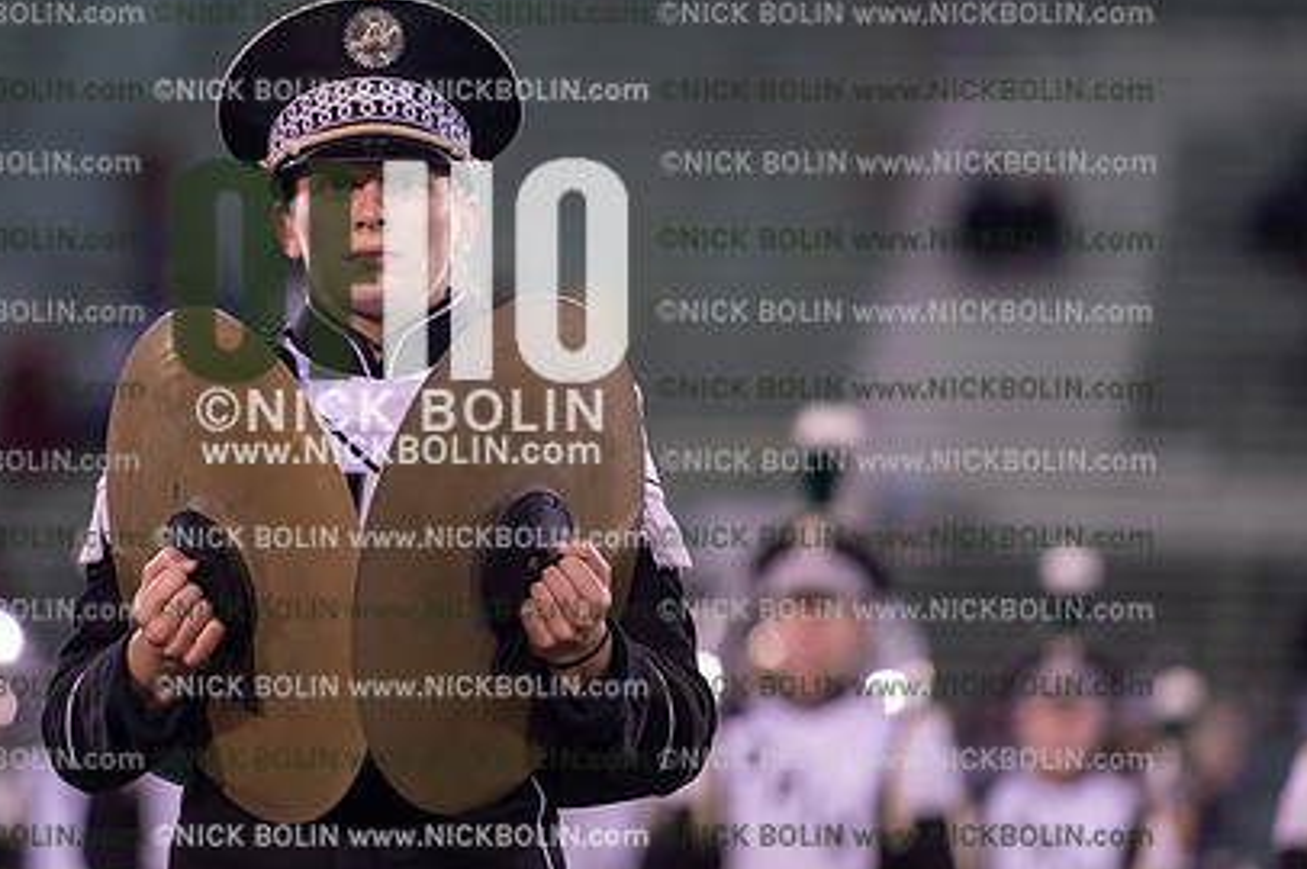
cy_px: 314
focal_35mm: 286
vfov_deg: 4.8
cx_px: 399
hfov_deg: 7.2
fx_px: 10375
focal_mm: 200
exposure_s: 1/1250
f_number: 2.8
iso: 2500
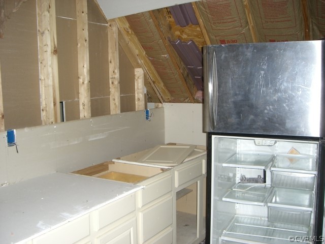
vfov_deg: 37.7
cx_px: 162
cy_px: 122
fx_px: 357
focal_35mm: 38
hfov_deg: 49.0
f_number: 2.7
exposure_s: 1/60
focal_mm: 6.2
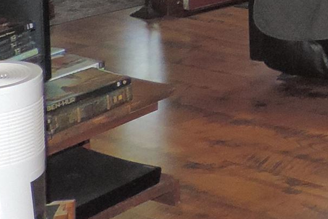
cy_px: -254
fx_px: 1148
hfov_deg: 13.7
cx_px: 673
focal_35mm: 126
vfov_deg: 9.9
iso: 360
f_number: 3
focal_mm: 4.3
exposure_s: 1/40
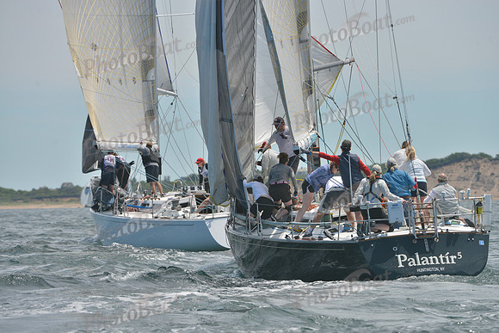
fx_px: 4991
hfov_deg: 5.7
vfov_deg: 3.8
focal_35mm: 360
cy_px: 166
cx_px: 250
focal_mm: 360
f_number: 9
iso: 280
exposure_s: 1/800
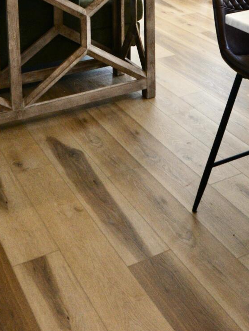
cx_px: 70
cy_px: -84
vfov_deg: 29.6
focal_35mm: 54
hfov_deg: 26.8
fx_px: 518
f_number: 7.1
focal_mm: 14
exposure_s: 1/200
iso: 800
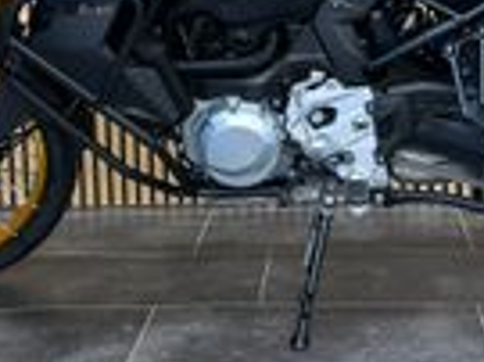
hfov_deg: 27.3
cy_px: 29
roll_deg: +1.4
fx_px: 992
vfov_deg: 20.2
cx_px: 305
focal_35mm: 71
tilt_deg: -6.9
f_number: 1.78
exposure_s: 1/50
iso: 160
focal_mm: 6.86
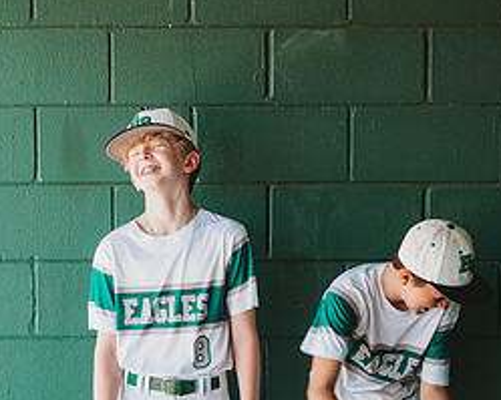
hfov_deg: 13.4
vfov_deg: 10.6
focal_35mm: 144
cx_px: 252
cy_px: 440
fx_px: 2134
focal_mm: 85
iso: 100
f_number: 2.8
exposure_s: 1/160
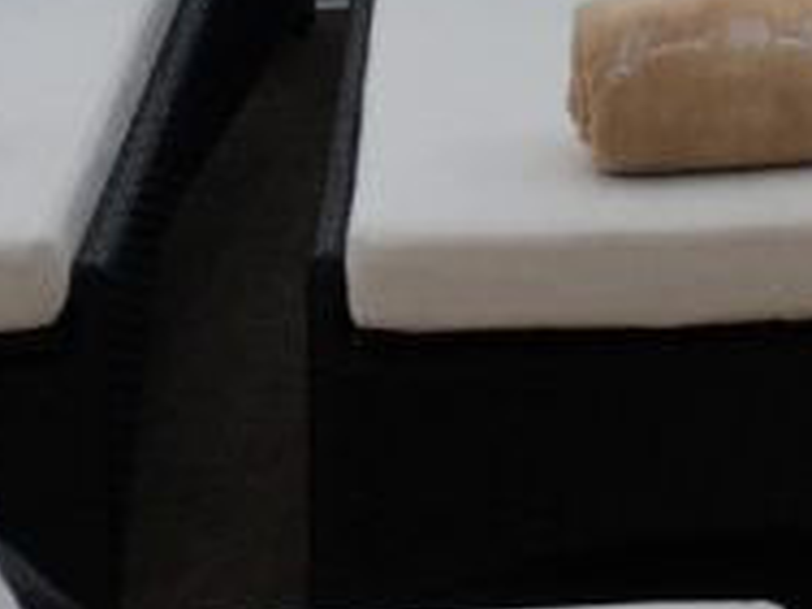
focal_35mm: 185
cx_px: 972
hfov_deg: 10.5
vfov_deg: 7.5
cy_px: -812
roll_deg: +0.4
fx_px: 4340
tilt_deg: -2.8
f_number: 2.2
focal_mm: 4.15
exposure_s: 1/3968
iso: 32
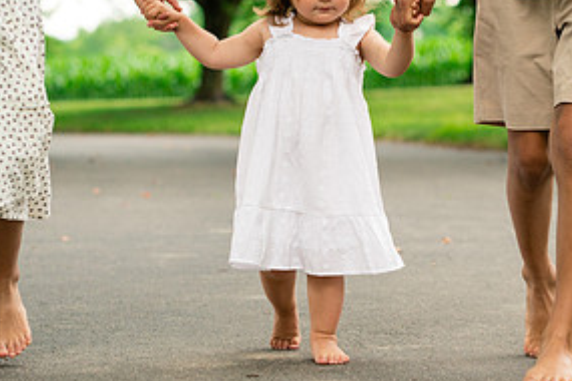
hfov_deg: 11.9
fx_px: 2749
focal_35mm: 173
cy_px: 236
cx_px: 391
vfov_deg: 7.9
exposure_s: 1/500
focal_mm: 85
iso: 500
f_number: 3.5
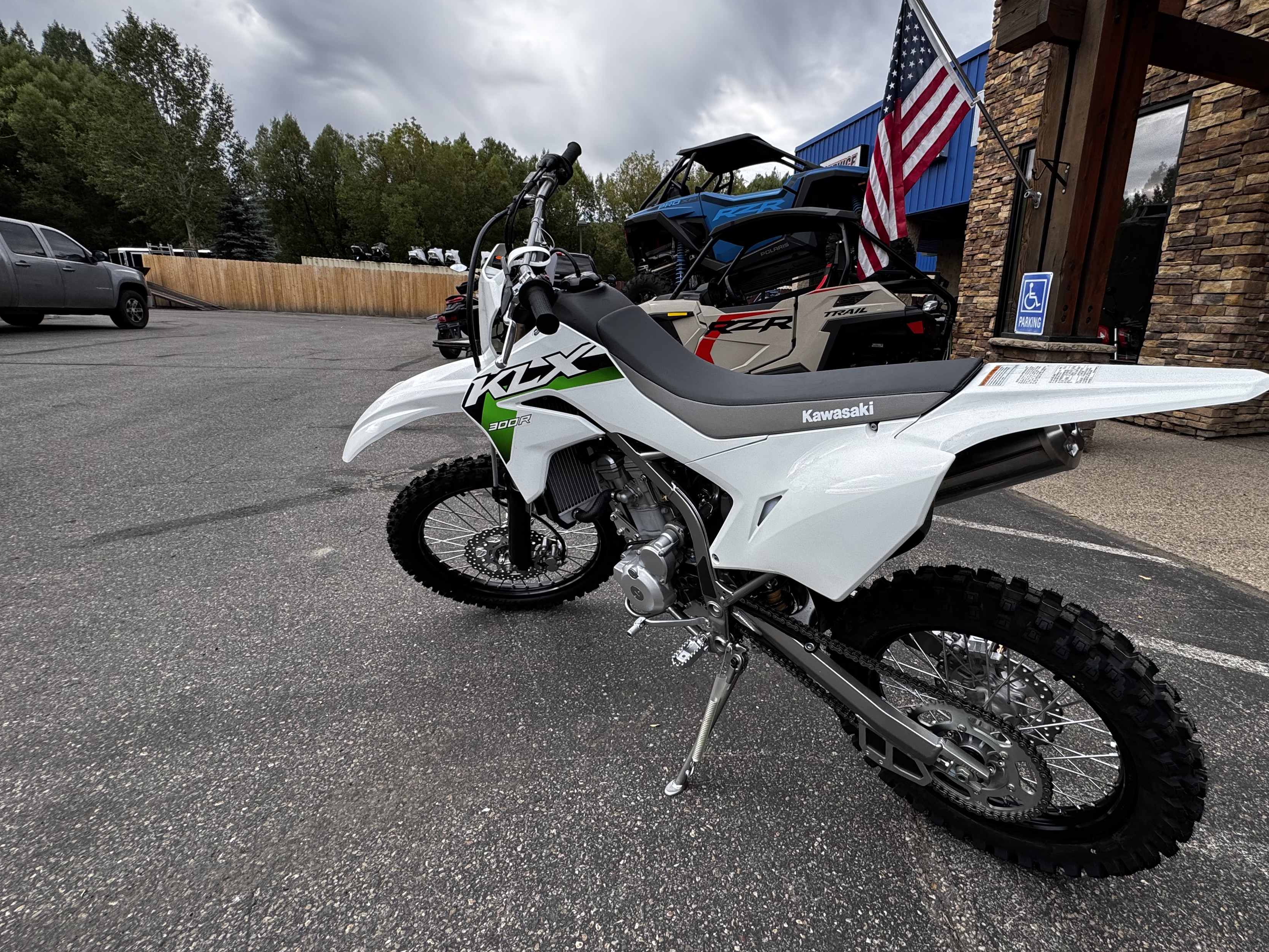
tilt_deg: -15.4
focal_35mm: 17
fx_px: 623
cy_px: 467
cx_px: 745
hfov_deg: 90.2
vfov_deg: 74.7
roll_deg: -2.7
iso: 50
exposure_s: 1/515
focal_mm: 2.22
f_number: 2.2
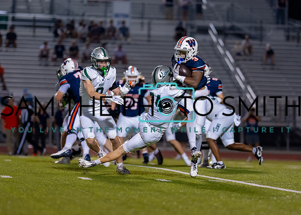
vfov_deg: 6.9
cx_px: 158
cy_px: 114
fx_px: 1795
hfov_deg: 9.6
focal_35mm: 210
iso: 1250
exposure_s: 1/1000
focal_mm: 135
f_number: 1.8
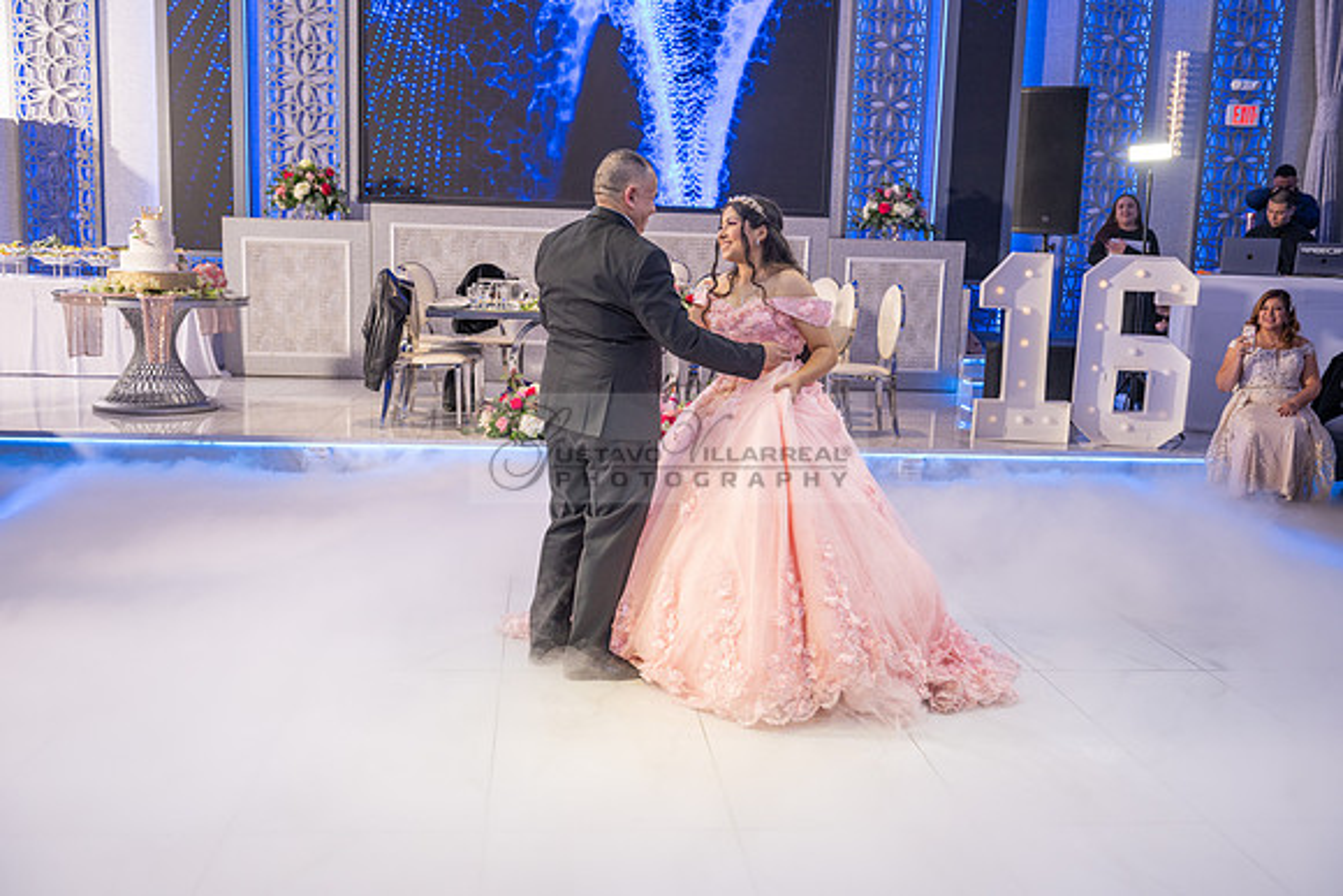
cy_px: 448
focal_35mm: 35
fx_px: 1306
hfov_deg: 54.4
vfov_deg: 37.9
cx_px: 672
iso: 640
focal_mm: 35
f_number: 4.5
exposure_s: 1/160
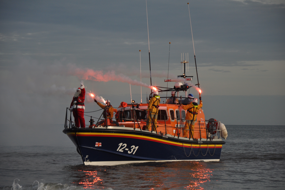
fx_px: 1255
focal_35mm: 159
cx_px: 143
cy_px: 95
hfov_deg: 13.0
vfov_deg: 8.7
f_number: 5.6
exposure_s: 1/2000
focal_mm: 105
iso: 400
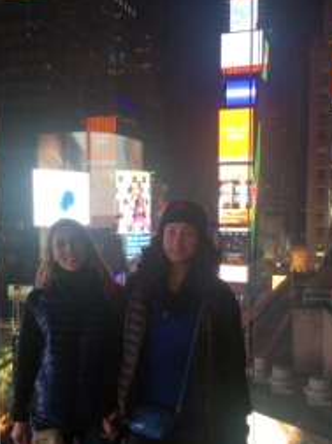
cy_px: 256
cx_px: 176
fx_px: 538
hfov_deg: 34.3
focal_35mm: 42
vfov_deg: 44.7
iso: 25
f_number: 2.2
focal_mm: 4.15
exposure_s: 1/43
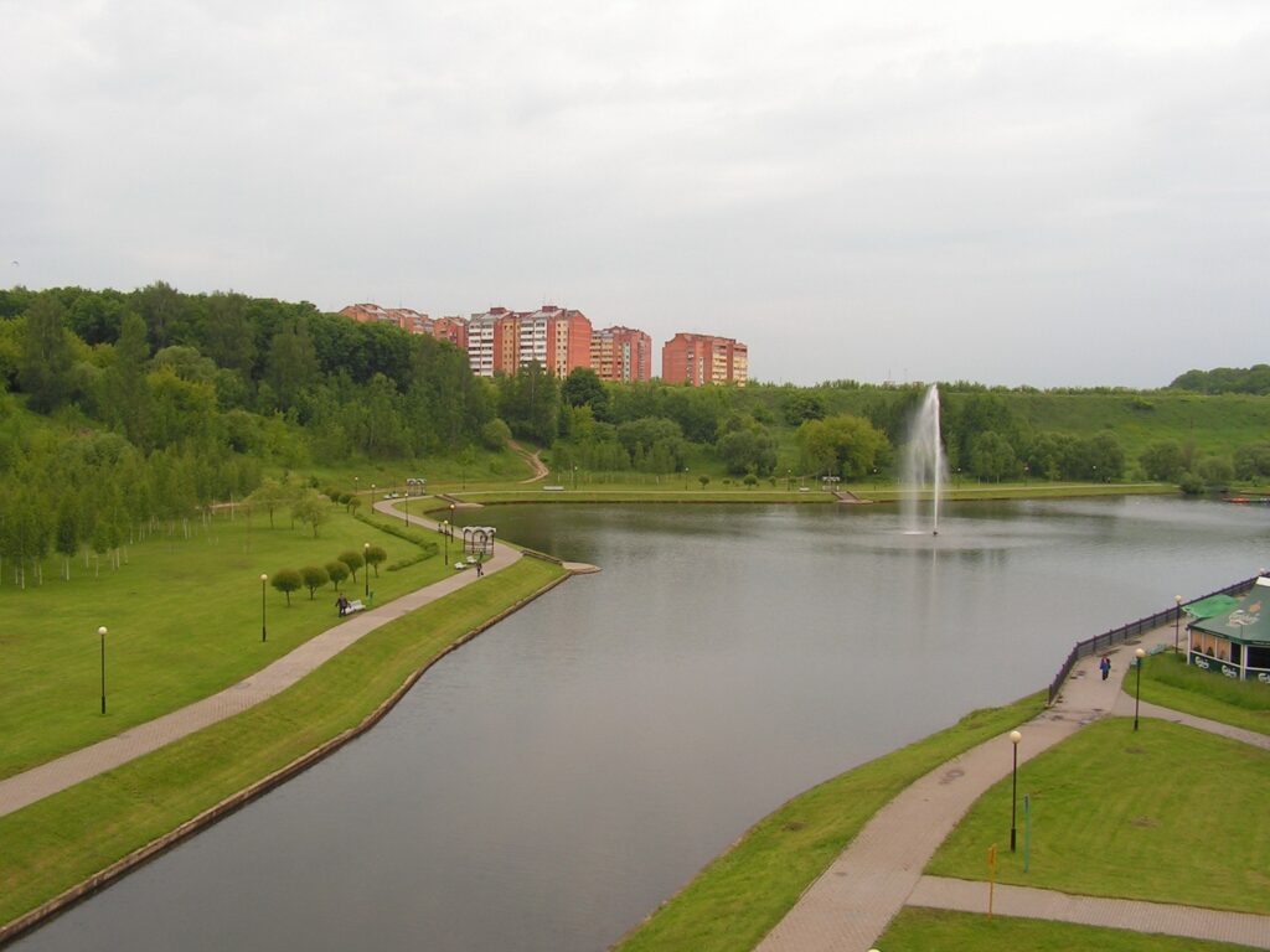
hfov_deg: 51.4
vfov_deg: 39.7
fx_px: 1321
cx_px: 635
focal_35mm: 36
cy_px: 476
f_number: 4.8
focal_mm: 6
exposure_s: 1/400
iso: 64
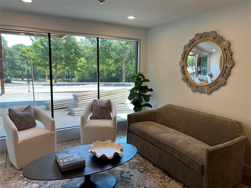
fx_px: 189
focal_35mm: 26
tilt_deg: -5.5
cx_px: 126
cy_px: 94
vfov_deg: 53.1
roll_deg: +0.3
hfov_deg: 67.3
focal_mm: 5.7
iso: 40
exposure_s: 1/120
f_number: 1.5
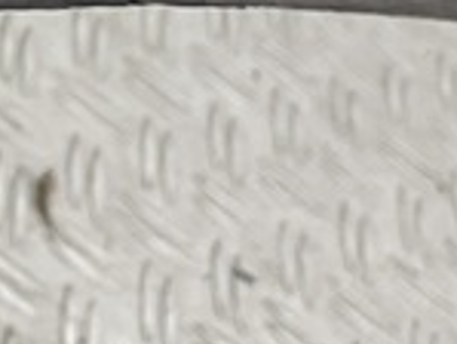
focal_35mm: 196
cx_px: -236
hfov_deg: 9.8
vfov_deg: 7.0
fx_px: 2590
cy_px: -562
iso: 40
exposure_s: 1/100
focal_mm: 3
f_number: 1.8
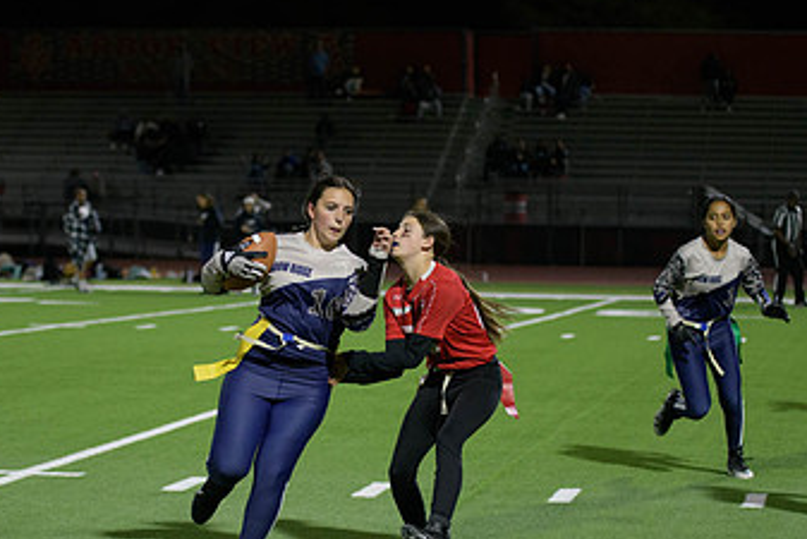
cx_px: 314
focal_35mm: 124
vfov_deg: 11.1
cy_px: 351
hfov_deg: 16.5
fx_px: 2781
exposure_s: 1/640
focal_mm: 72
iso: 2200
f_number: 2.8
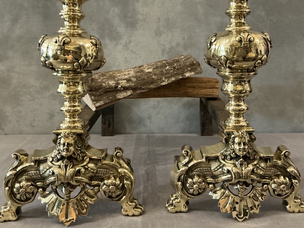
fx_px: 325
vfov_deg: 38.4
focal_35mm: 37
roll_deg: +0.4
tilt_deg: -6.6
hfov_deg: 50.1
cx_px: 159
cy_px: 82
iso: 250
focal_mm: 3
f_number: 1.8
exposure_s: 1/50
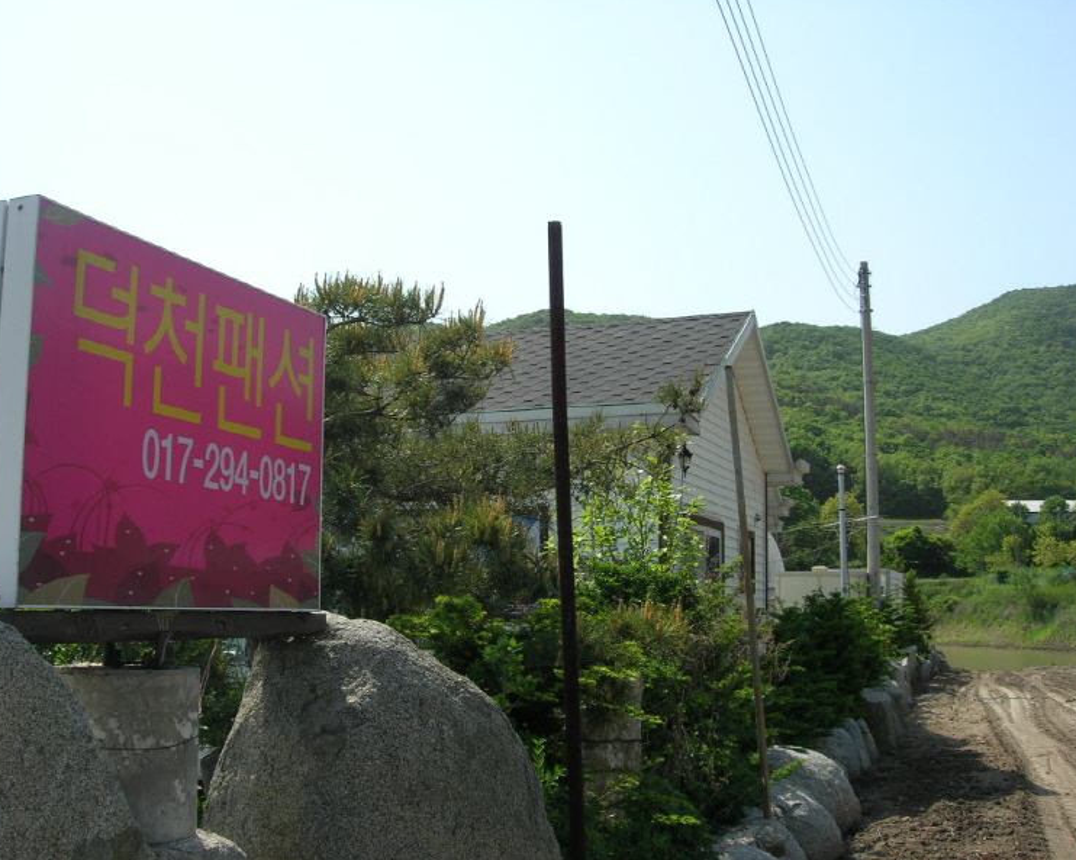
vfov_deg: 37.3
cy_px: 428
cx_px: 512
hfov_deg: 45.8
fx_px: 1273
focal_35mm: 40
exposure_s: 1/526
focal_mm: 7.8
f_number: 4.8
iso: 64
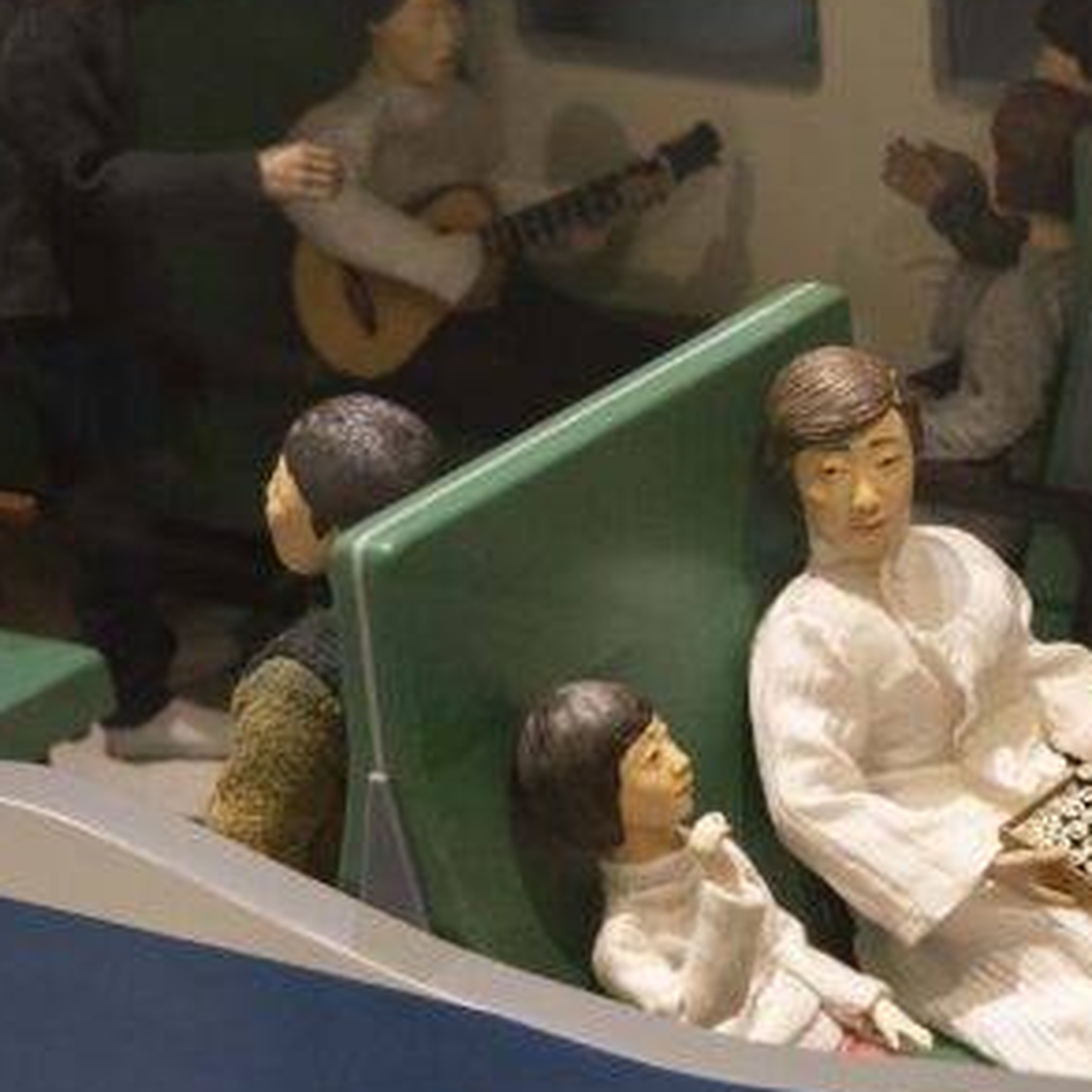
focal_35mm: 101
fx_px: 3605
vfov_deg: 17.2
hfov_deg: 16.7
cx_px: 1208
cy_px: 505
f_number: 4.5
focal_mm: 34
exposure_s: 1/160
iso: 5000
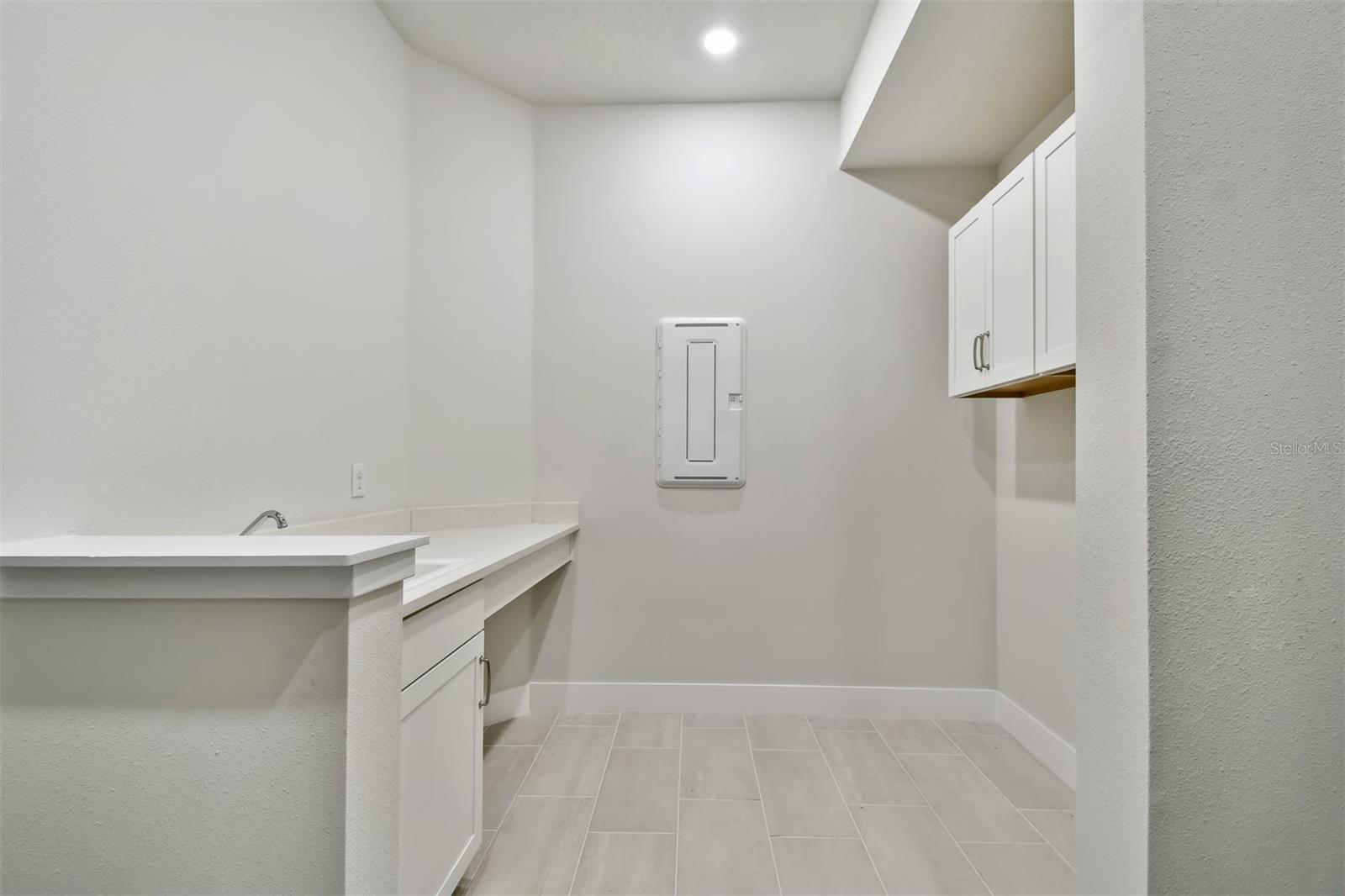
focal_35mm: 15
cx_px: 672
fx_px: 560
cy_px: 448
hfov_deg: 100.4
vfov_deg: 77.3
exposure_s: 1/20
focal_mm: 10
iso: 100
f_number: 7.1
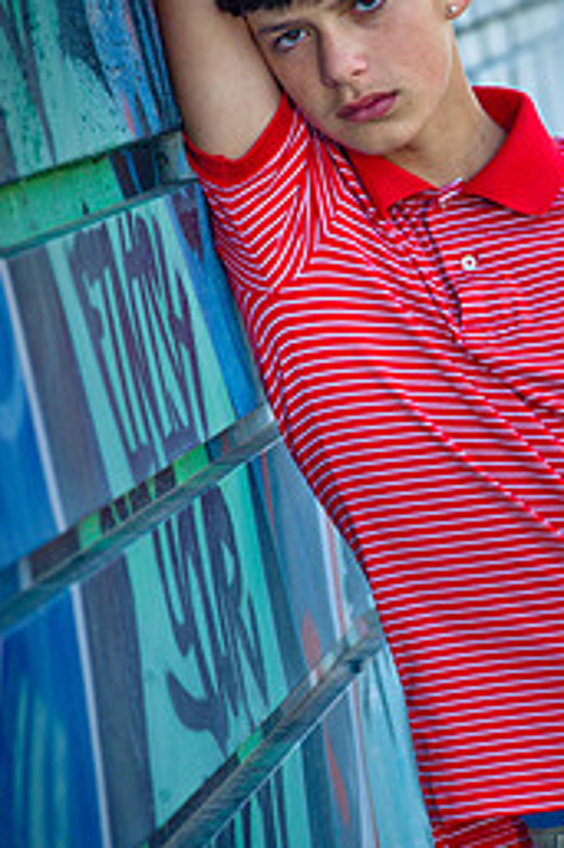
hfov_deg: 3.9
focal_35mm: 350
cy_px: 396
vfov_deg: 5.9
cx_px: 490
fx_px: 8235
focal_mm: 200
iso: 320
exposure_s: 1/200
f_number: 5.6
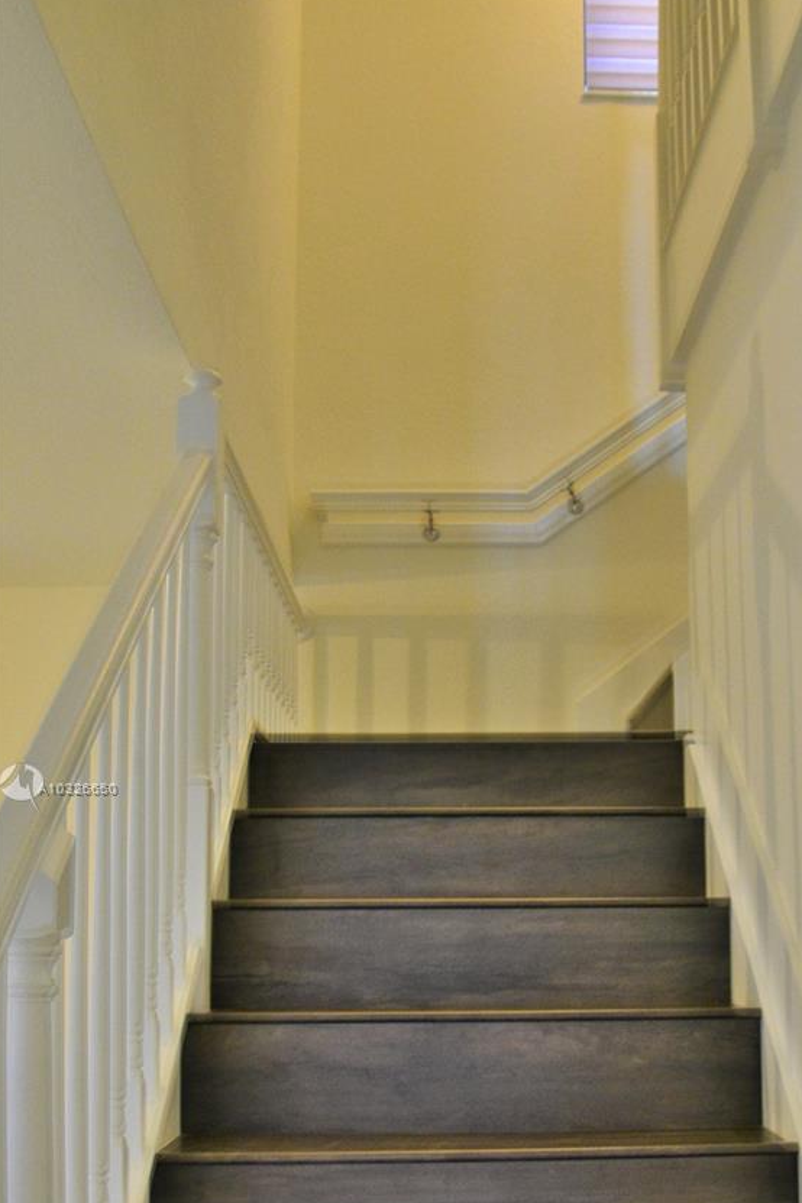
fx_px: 1303
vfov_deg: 48.8
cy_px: 789
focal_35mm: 39
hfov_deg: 33.7
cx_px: 572
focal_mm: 18
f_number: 3.5
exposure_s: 1/80
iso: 2800
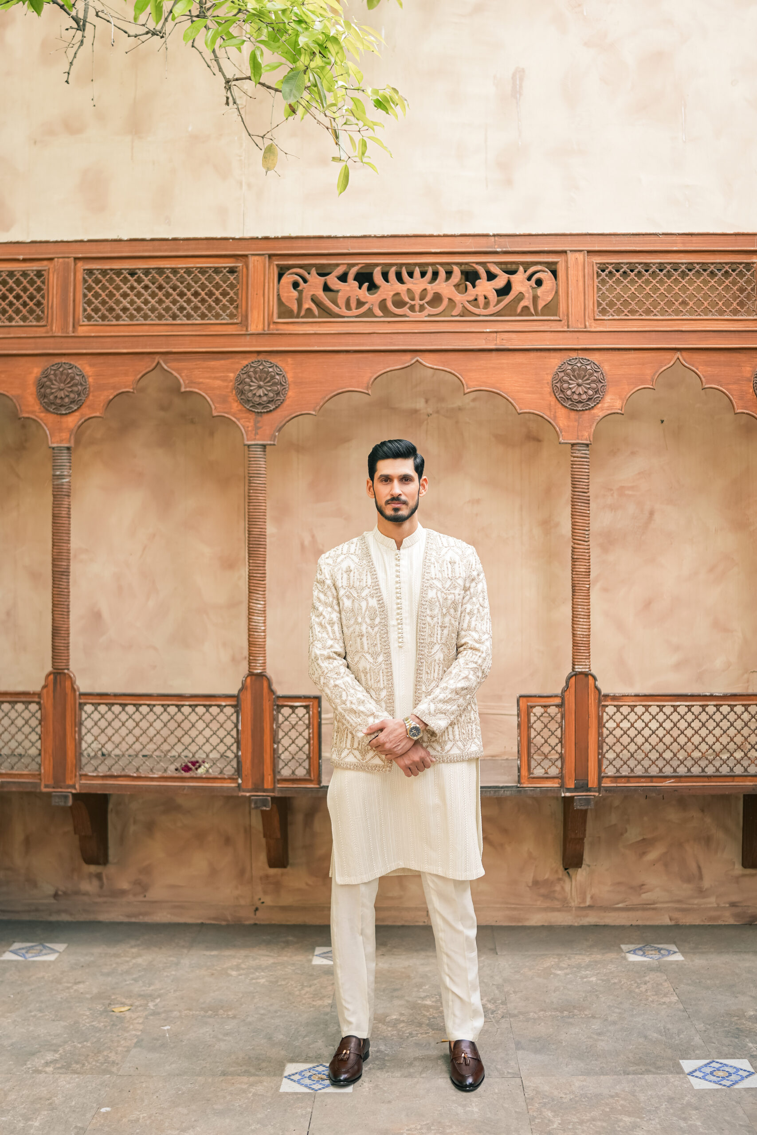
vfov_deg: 54.4
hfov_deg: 37.9
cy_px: 568
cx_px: 378
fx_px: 1104
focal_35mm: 35
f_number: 1.6
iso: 100
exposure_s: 1/125
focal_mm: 35
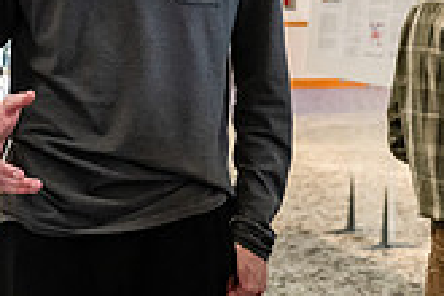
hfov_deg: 18.7
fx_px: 1344
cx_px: 188
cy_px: 9
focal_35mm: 109
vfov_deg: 12.4
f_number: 3.5
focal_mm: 31
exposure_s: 1/200
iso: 2500
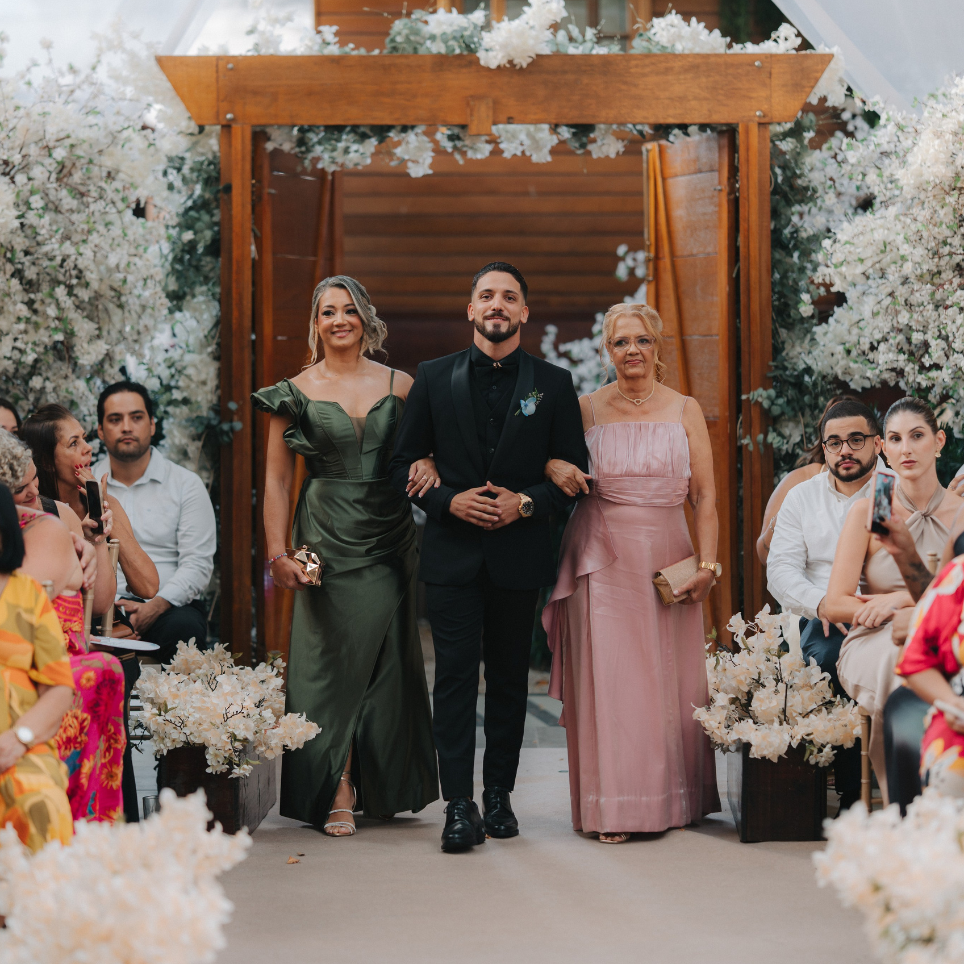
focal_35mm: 109
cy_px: 480
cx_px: 458
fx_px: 3434
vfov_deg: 16.0
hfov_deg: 16.0
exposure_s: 1/320
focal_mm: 85
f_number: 1.4
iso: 160
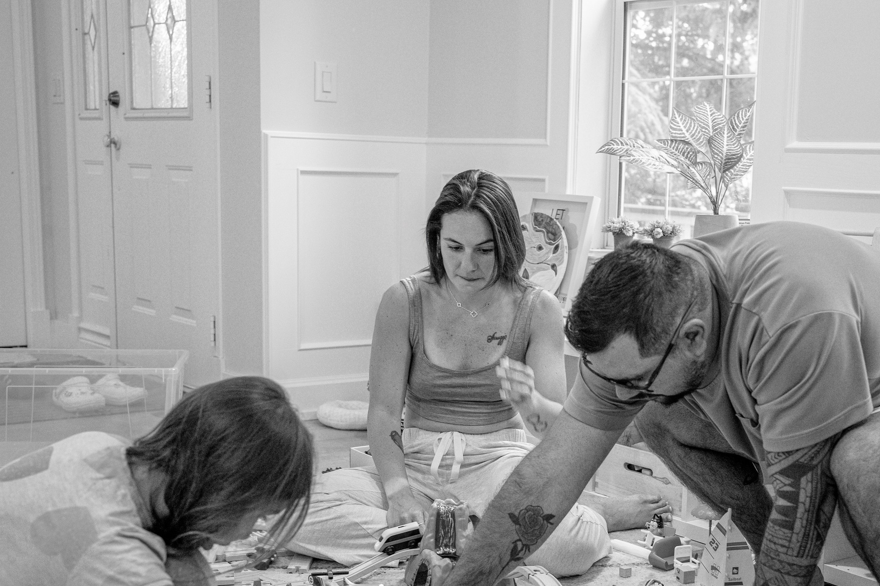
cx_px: 624
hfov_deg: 35.7
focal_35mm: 55
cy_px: 402
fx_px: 1344
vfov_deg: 24.5
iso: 1600
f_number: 4
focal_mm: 35
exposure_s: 1/100
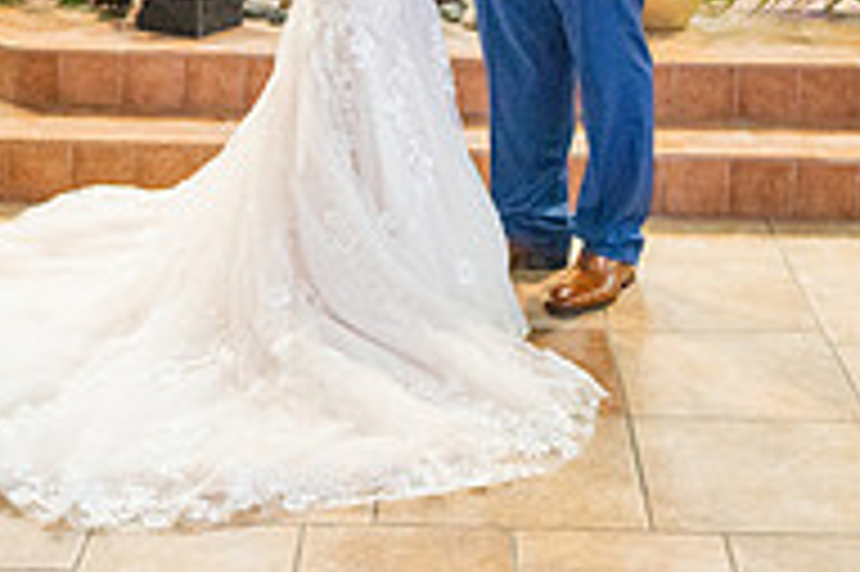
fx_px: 1886
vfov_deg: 16.4
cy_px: -142
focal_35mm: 79
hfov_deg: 25.7
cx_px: 405
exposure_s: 1/160
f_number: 2.8
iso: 2000
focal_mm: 26
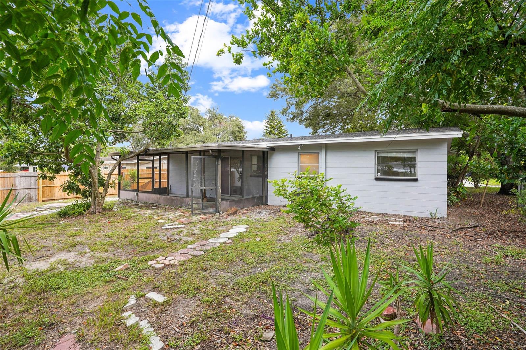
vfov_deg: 70.4
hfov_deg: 93.3
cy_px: 175
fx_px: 248
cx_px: 263
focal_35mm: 17
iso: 200
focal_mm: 17
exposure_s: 1/125
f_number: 8
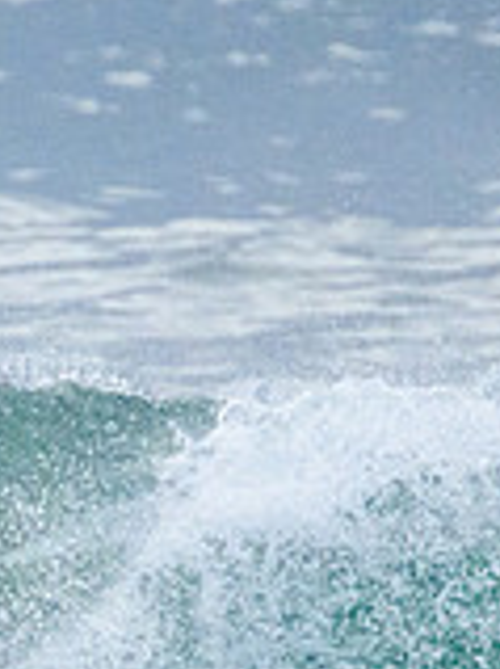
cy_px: 467
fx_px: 74459
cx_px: -387
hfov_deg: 0.4
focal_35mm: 3861
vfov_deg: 0.5
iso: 4500
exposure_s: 1/2000
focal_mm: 800
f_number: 11
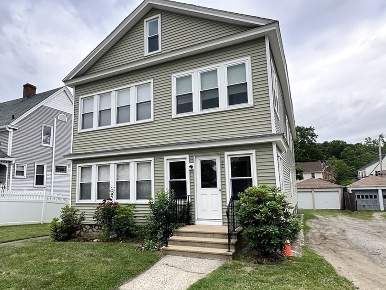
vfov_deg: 74.4
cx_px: 183
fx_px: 190
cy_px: 128
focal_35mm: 17
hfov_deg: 91.0
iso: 40
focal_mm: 2.22
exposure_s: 1/317
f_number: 2.2
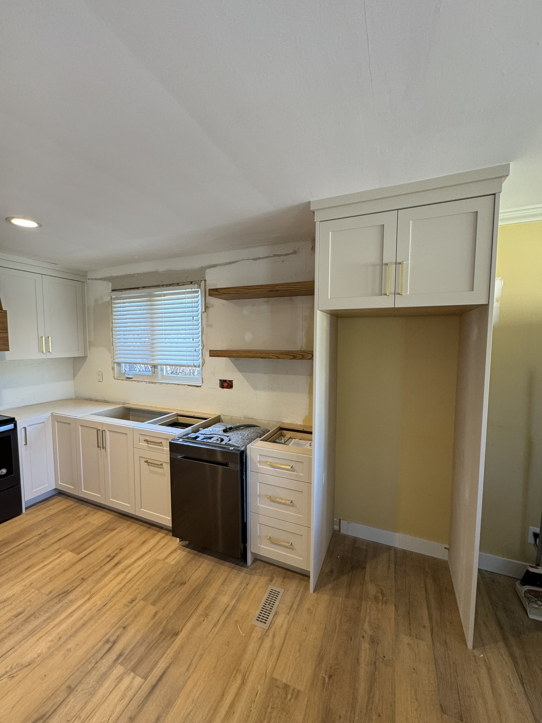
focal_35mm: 14
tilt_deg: -4.3
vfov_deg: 102.1
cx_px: 271
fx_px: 292
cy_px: 362
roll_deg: -0.2
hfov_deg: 85.7
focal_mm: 2.22
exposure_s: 1/60
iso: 250
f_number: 2.2
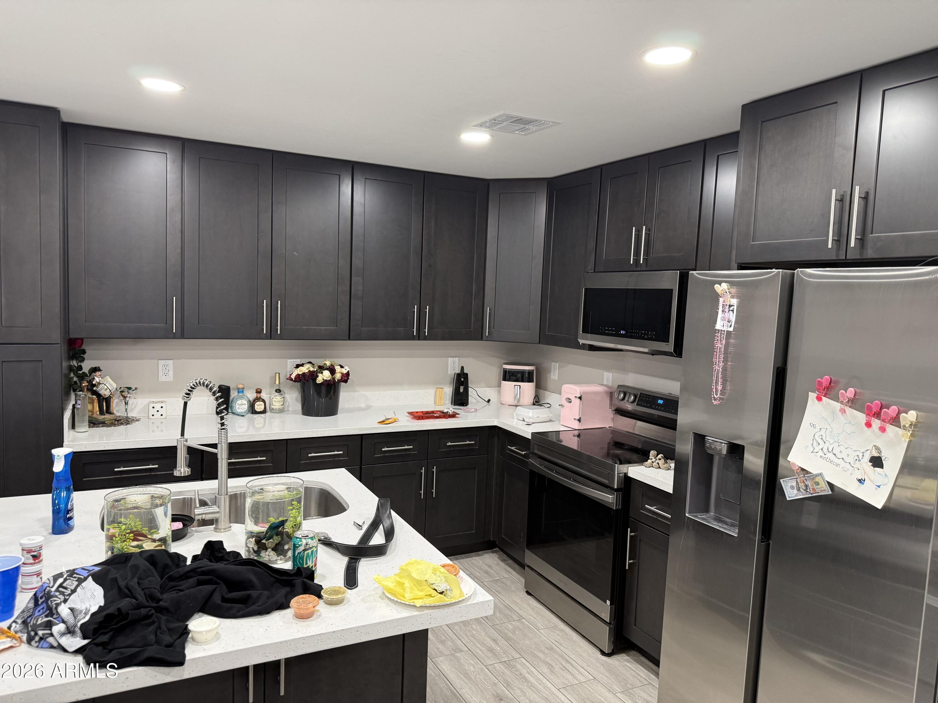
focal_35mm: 24
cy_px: 352
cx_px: 469
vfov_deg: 56.8
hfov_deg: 71.6
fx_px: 650
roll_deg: -1.6
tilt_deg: -3.7
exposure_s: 1/60
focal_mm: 6.76
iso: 200
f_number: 1.78
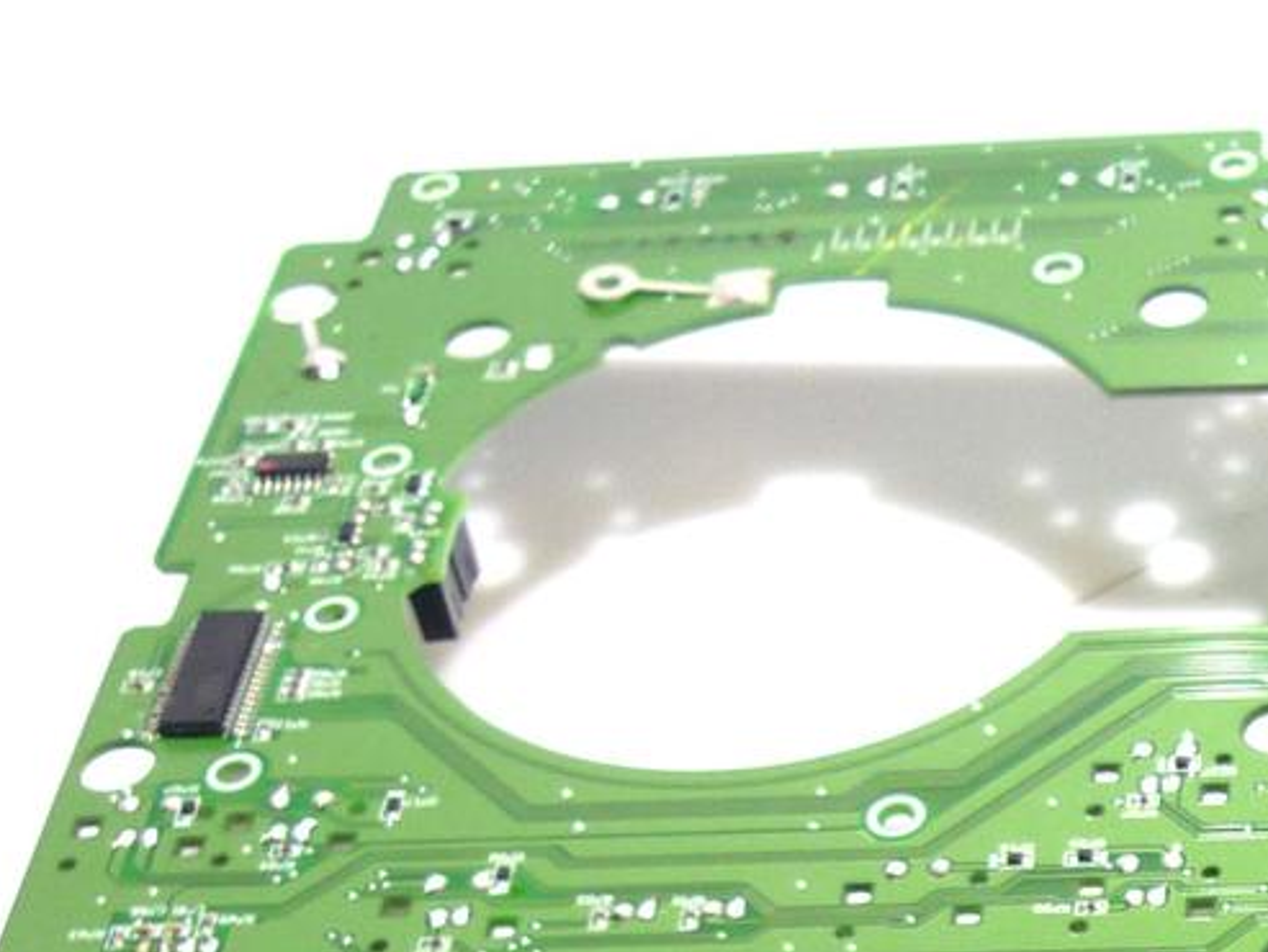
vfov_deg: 13.4
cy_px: 1160
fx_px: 3920
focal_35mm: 107
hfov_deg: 16.9
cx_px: 1803
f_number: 2.8
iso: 80
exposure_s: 1/60
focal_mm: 5.5
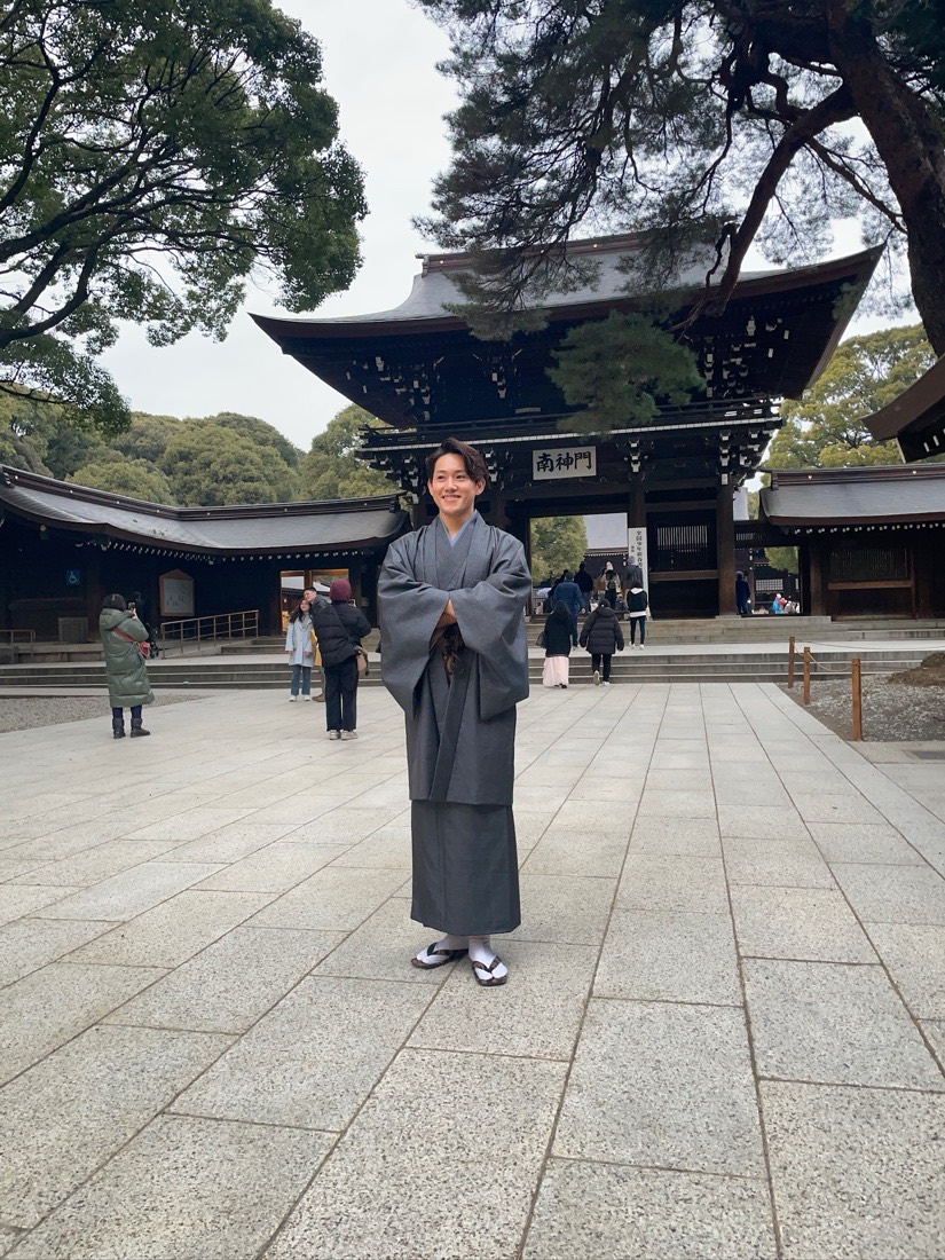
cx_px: 472
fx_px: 946
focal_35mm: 26
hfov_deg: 53.1
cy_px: 630
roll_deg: +2.1
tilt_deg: +2.0
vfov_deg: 67.3
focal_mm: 4.2
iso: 100
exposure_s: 1/100
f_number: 1.6
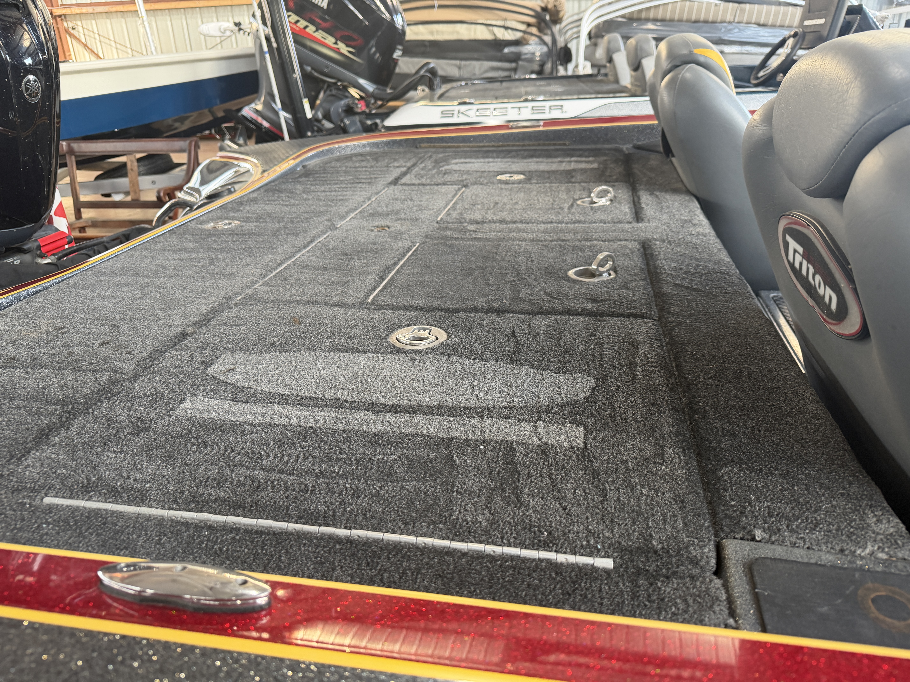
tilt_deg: -24.9
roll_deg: +1.8
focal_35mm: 24
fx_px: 631
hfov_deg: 71.6
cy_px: 341
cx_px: 455
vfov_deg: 56.8
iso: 160
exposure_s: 1/60
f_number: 1.78
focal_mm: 6.76
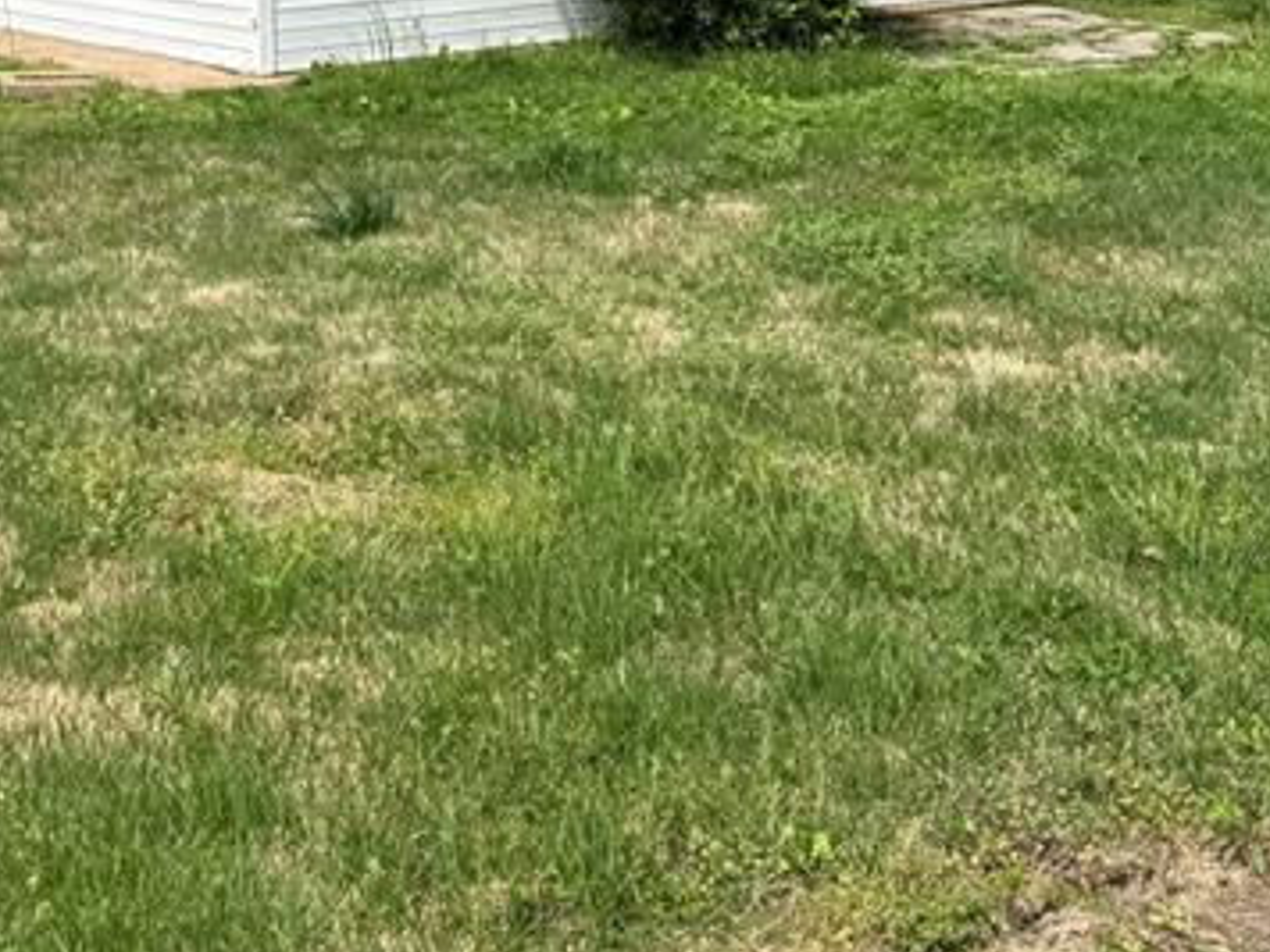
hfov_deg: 27.7
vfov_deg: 19.9
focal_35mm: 69
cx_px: 282
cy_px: -210
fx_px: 2531
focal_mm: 6.76
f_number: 1.78
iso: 80
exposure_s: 1/4975
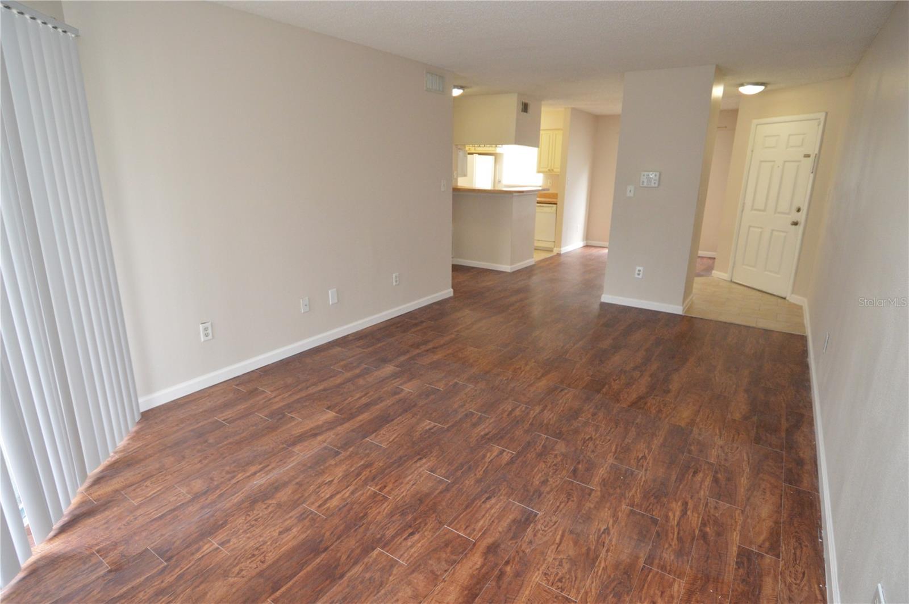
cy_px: 302
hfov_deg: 90.1
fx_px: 454
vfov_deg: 67.3
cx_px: 454
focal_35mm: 18
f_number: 4
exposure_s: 1/60
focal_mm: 12
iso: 1600
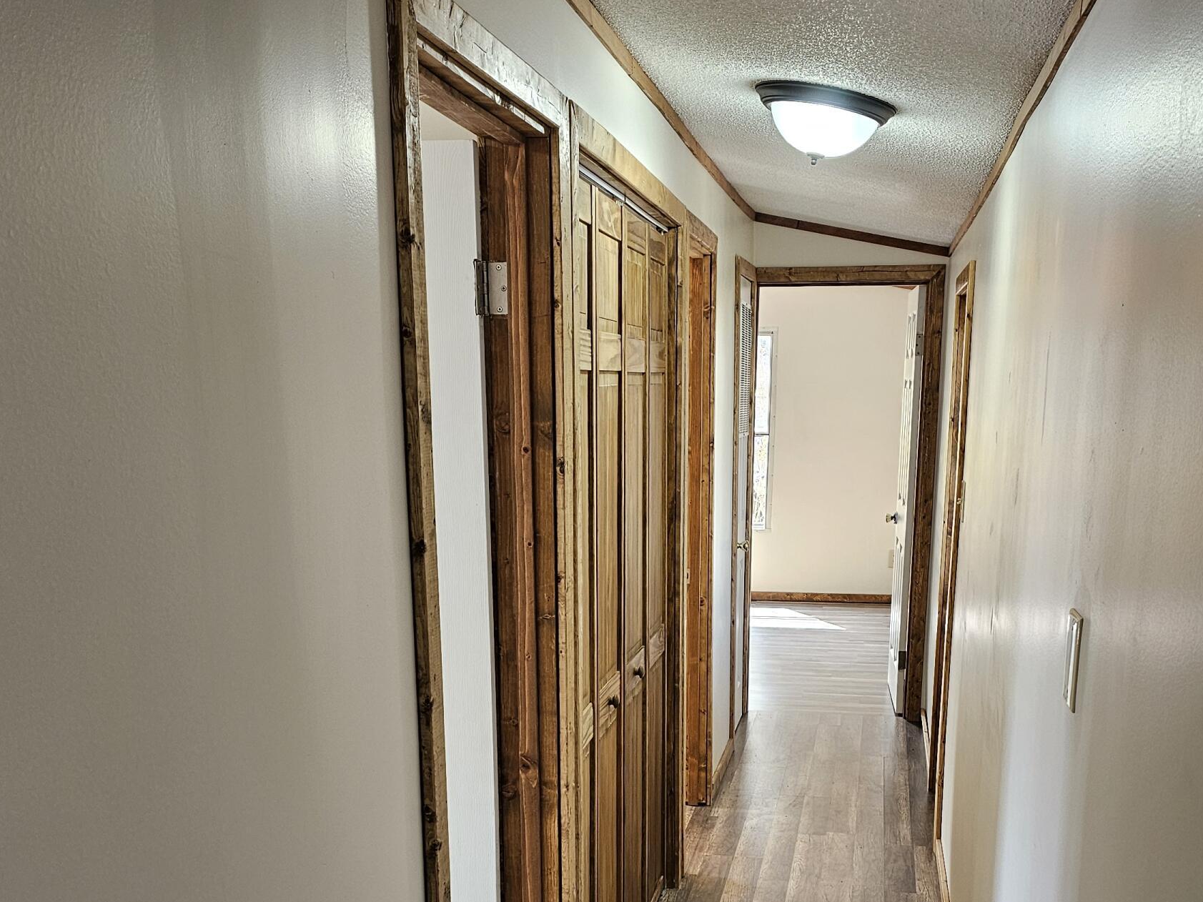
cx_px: 609
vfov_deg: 33.8
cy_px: 756
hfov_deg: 45.8
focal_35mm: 41
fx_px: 1425
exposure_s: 1/60
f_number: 1.7
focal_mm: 6.3
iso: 80
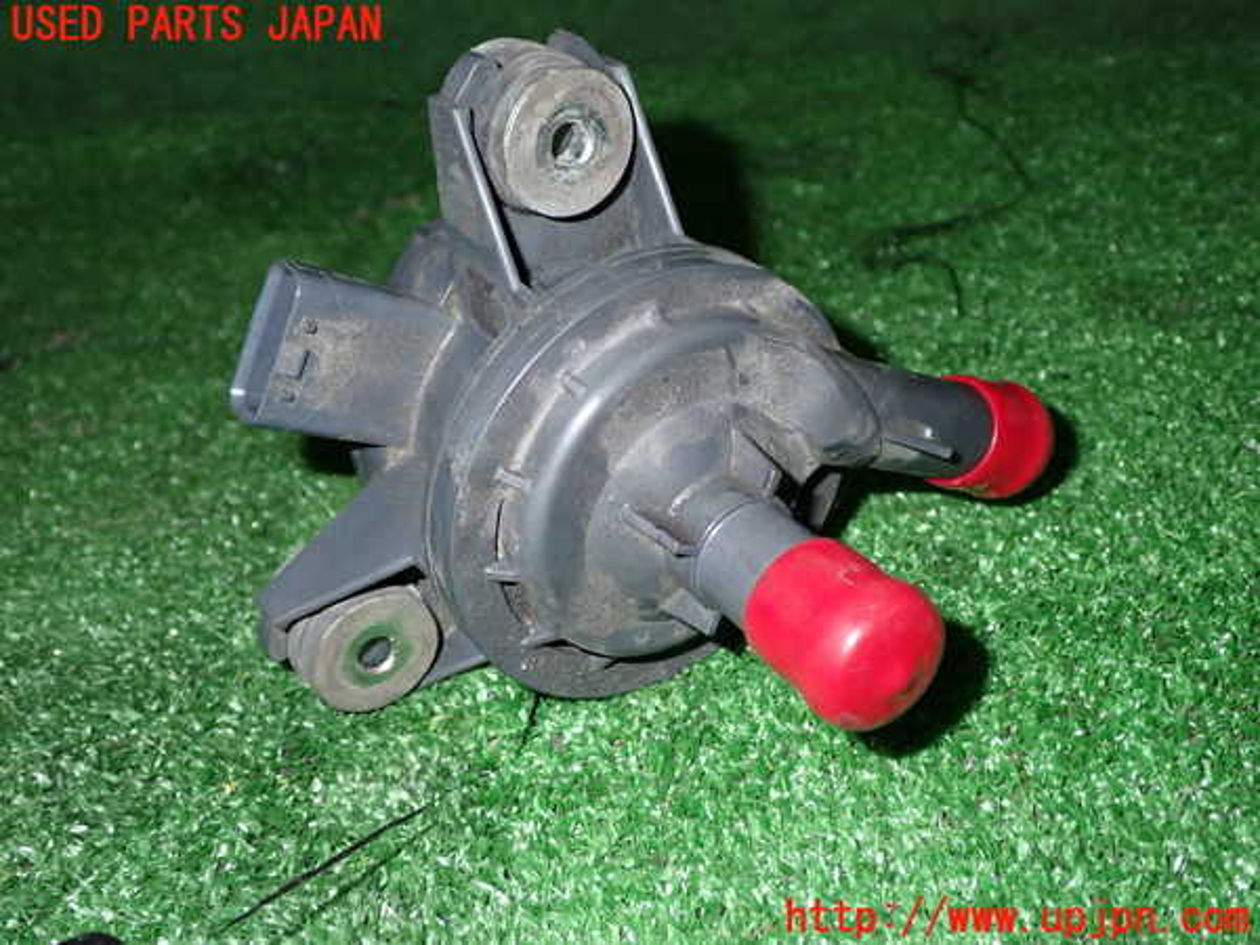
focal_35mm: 38
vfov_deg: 37.7
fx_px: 1383
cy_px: 472
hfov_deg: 49.0
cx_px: 630
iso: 400
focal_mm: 6.83
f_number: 8
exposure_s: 1/40
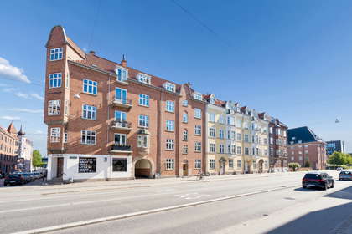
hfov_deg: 96.7
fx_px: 156
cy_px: 117
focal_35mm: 16
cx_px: 176
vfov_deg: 73.7
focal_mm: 16
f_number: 6.3
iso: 100
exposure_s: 1/160
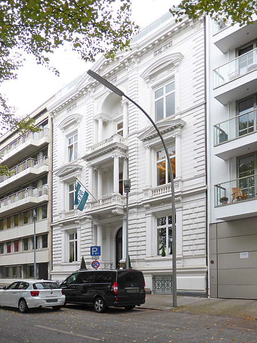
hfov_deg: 54.9
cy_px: 172
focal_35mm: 25
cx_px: 128
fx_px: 247
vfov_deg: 69.4
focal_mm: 4.3
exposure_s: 1/100
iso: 100
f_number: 3.3
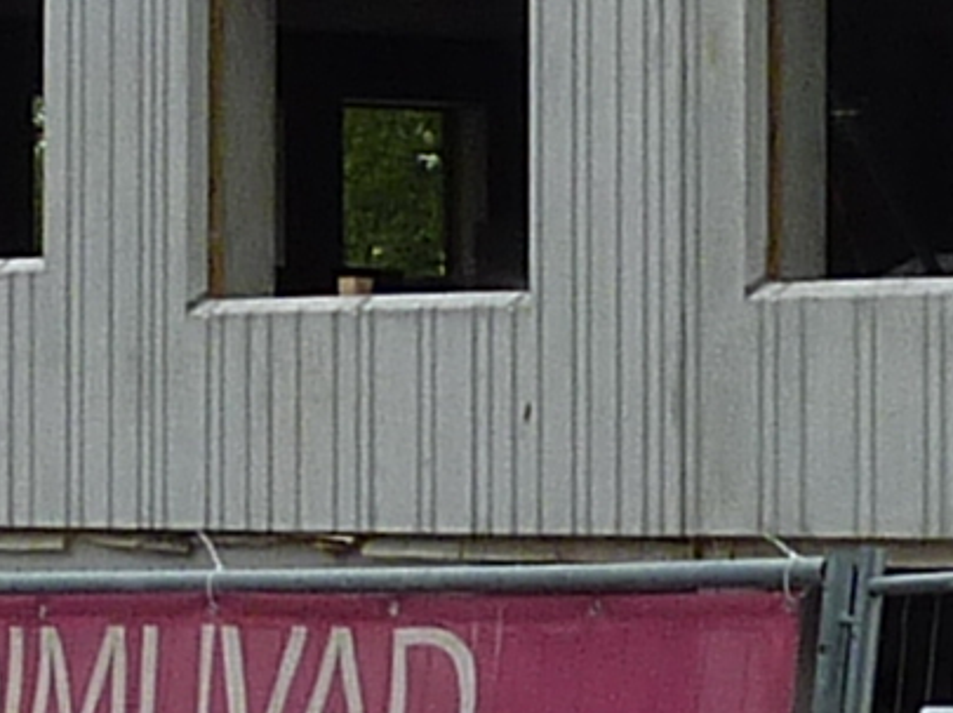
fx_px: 6684
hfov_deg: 8.1
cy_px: 200
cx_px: 668
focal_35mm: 243
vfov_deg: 6.1
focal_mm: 4.4
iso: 80
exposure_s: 1/160
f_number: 4
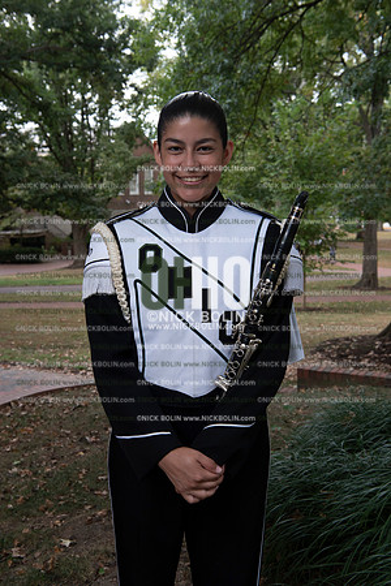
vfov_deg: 41.1
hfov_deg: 28.1
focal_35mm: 48
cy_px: 293
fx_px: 782
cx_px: 196
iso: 500
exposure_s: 1/100
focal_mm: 48
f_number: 8
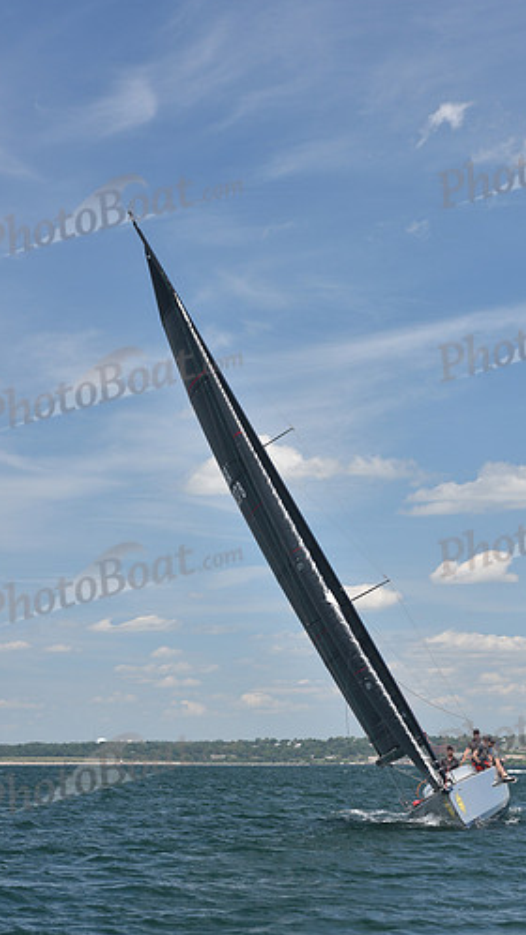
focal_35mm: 100
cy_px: 458
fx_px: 2480
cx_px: 341
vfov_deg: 21.4
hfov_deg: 12.1
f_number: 5.6
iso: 320
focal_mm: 82
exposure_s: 1/800
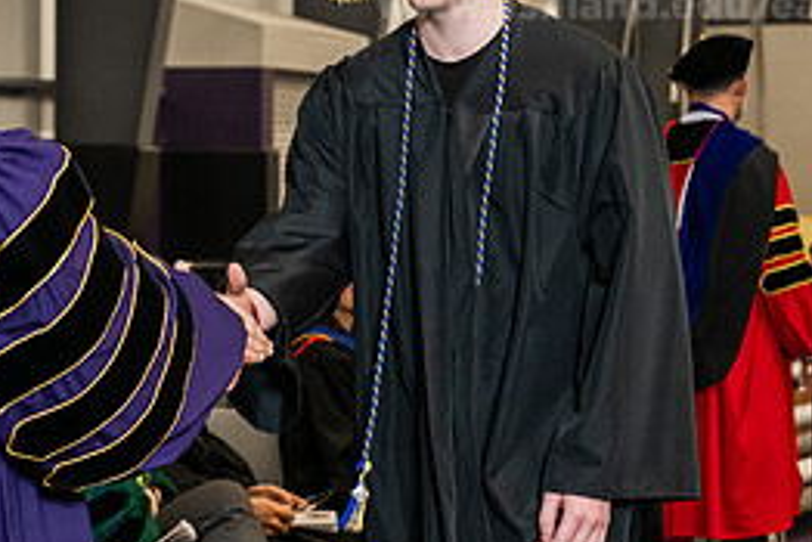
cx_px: 236
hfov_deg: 14.9
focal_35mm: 137
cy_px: 70
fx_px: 3092
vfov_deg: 10.0
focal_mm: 62
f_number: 5
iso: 2500
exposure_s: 1/200
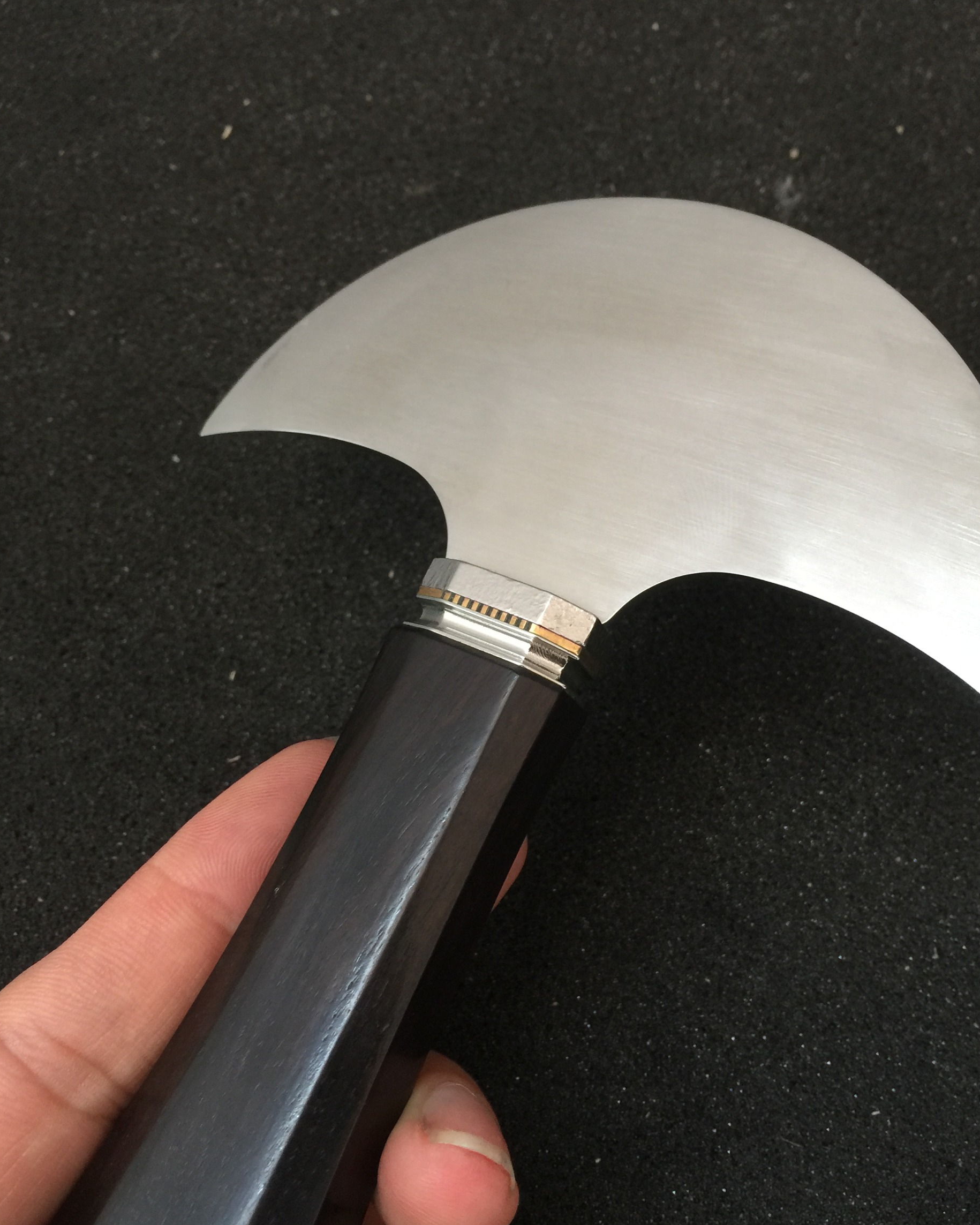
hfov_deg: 44.5
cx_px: 511
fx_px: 1196
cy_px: 625
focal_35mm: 33
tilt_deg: -69.6
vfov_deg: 54.2
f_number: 2.2
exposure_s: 1/17
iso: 64
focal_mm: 4.15
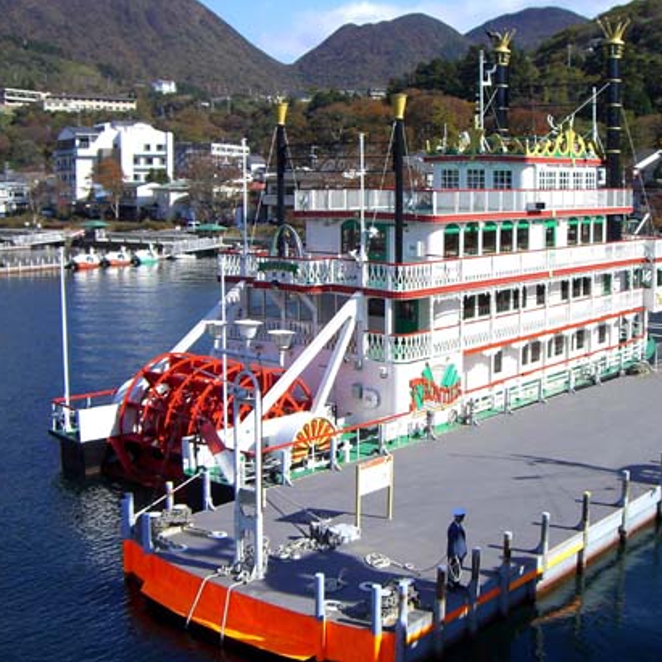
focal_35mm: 45
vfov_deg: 37.6
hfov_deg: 37.5
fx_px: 974
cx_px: 374
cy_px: 331
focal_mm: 6.2
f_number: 4.3
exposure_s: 1/500
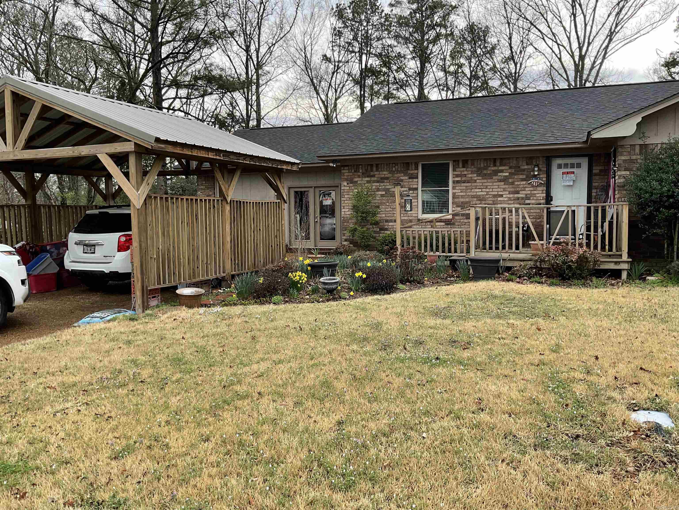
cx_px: 340
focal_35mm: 29
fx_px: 569
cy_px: 255
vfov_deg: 48.2
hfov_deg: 61.7
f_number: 1.8
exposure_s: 1/208
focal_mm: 3
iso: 16
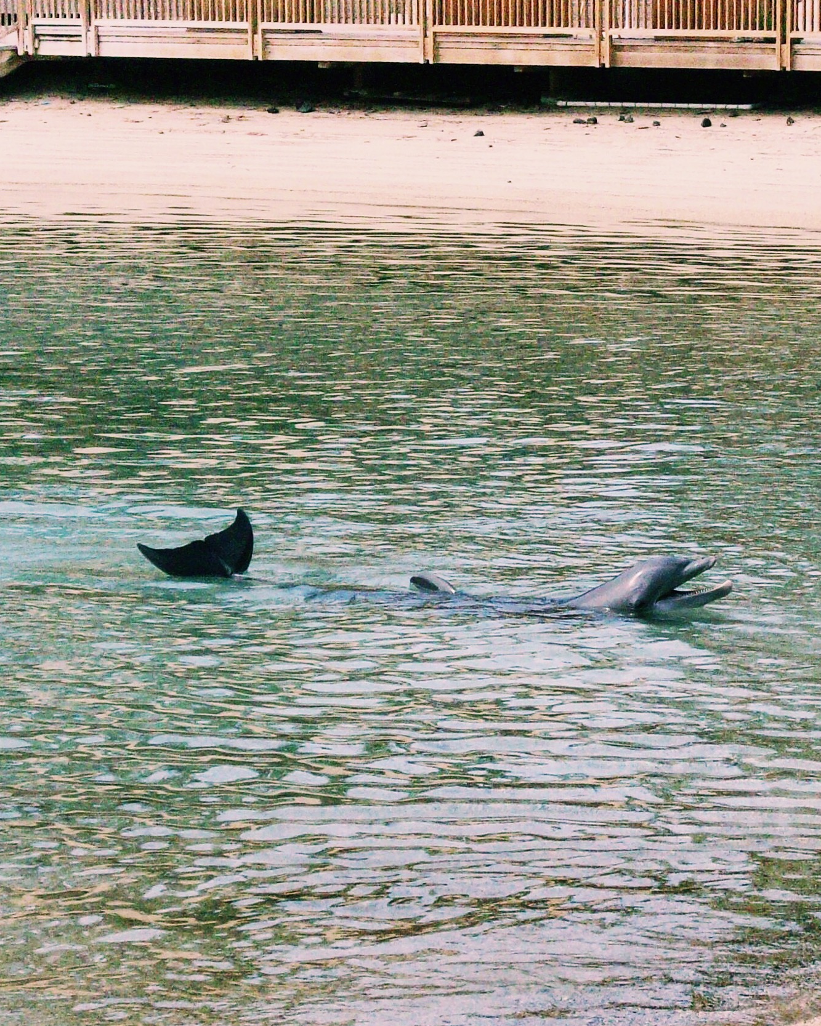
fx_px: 5924
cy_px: 484
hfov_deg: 7.9
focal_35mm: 195
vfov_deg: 9.9
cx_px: 499
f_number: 5.2
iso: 200
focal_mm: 18.6
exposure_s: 1/1028
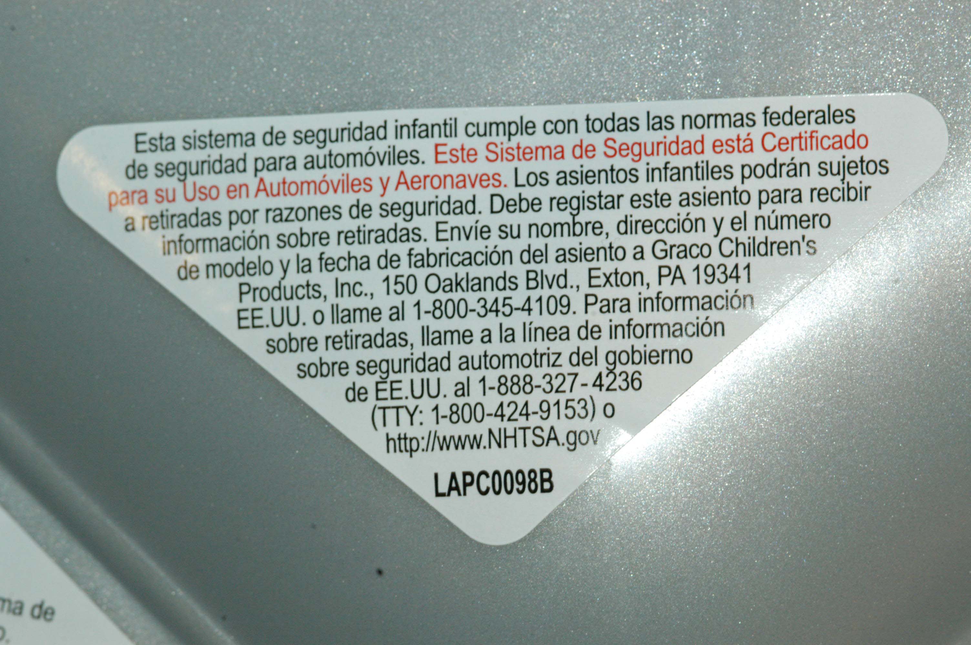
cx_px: 486
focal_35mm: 158
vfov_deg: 8.7
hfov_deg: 13.1
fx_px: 4244
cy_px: 322
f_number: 9
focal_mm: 105
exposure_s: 1/60
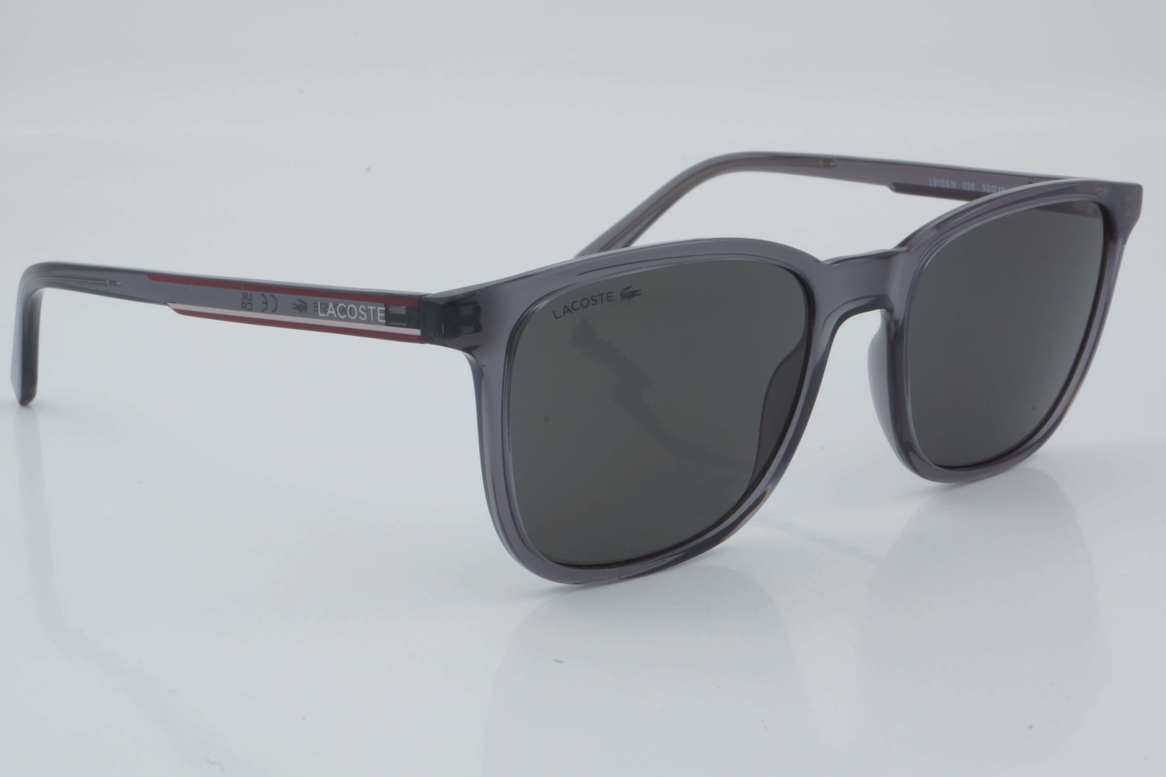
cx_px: 583
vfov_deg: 18.2
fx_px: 2429
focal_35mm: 75
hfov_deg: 27.0
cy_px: 388
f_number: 29
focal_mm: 50
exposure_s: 1/4
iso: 100
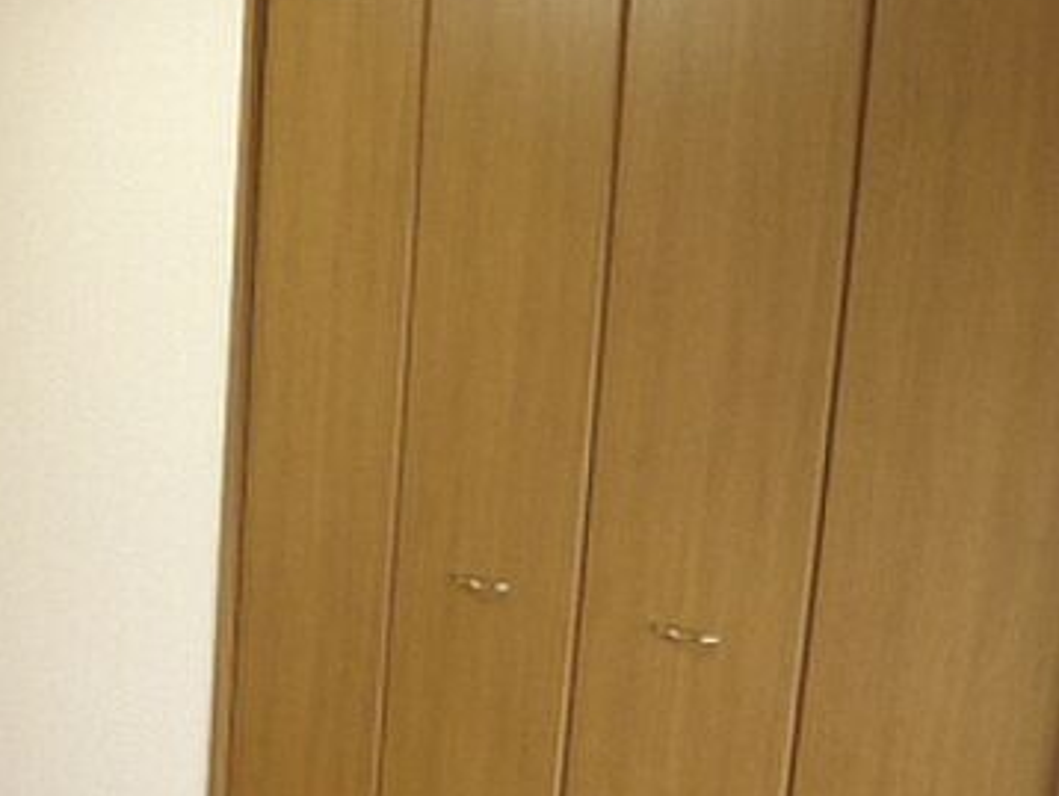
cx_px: 115
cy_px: 473
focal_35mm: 50
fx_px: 1531
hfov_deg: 36.0
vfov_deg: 29.1
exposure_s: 1/30
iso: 160
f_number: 2.8
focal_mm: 4.6
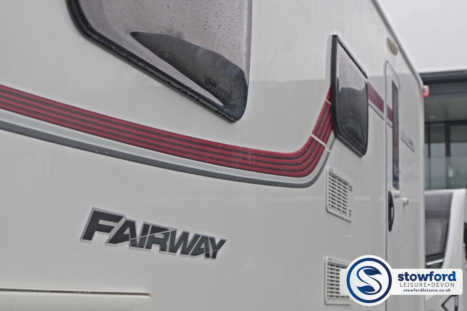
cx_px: 234
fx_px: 778
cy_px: 156
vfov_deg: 22.6
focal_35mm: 60
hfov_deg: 33.4
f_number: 7.1
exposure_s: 1/100
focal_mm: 40
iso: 200
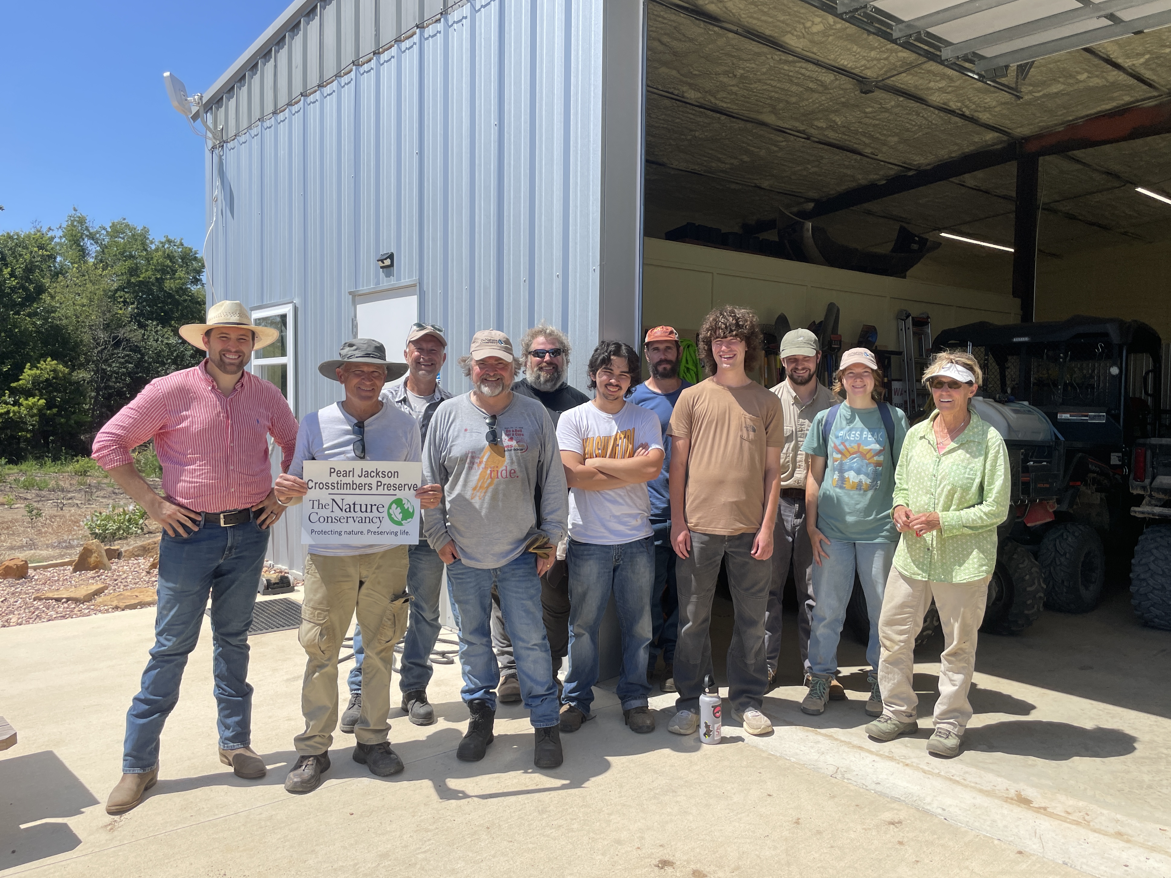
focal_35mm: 27
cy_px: 433
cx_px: 584
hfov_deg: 65.3
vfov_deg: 51.4
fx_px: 913
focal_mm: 4.2
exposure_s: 1/3125
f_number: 1.6
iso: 32
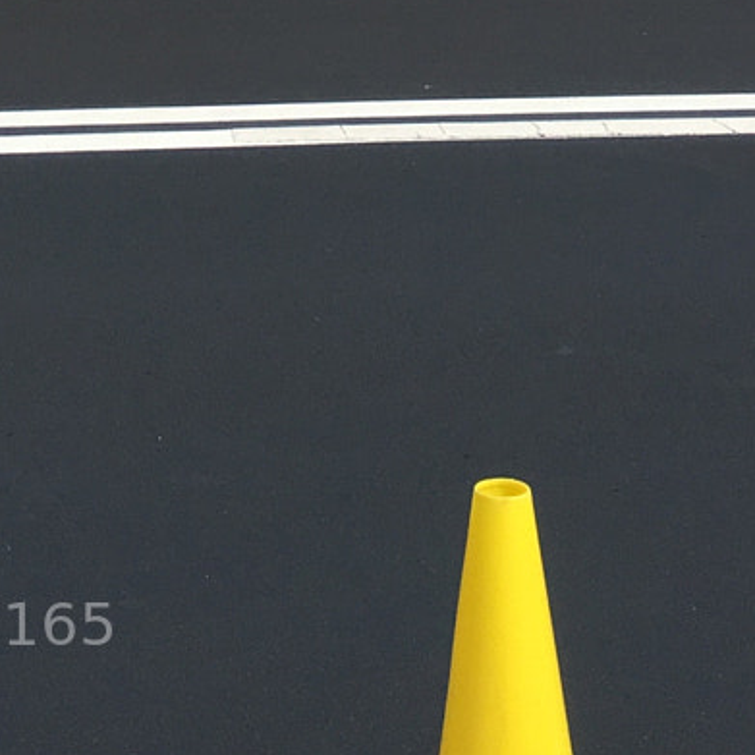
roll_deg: -0.4
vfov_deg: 13.9
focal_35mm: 105
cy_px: -769
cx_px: 263
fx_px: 2591
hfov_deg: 16.5
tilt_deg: +5.0
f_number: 2.2
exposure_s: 1/1876
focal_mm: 4.15
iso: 25
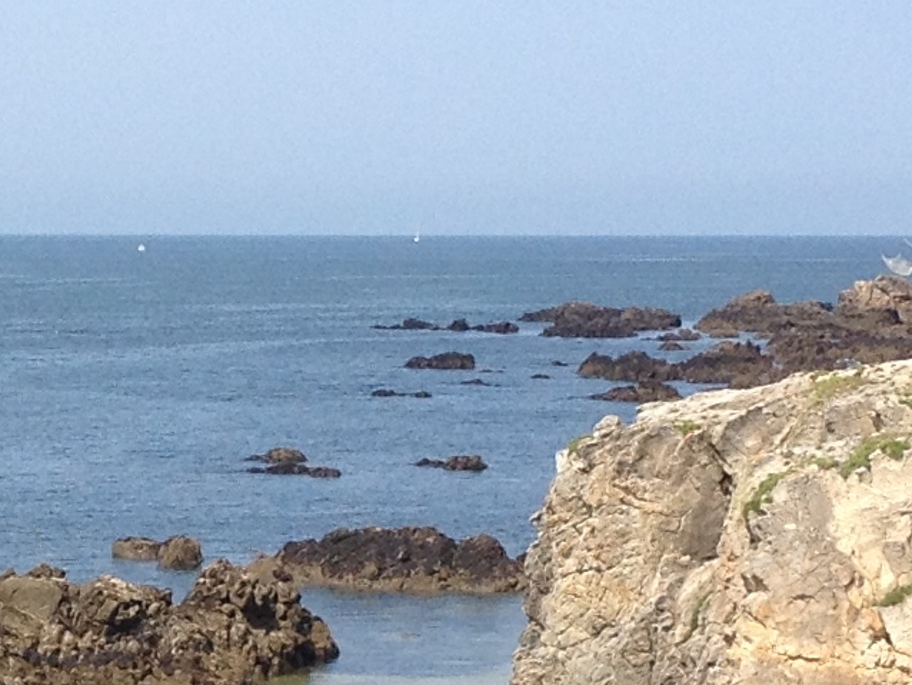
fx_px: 4718
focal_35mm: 179
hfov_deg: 11.0
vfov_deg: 8.3
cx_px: 31
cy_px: 624
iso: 50
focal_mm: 4.28
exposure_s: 1/1577
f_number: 2.4
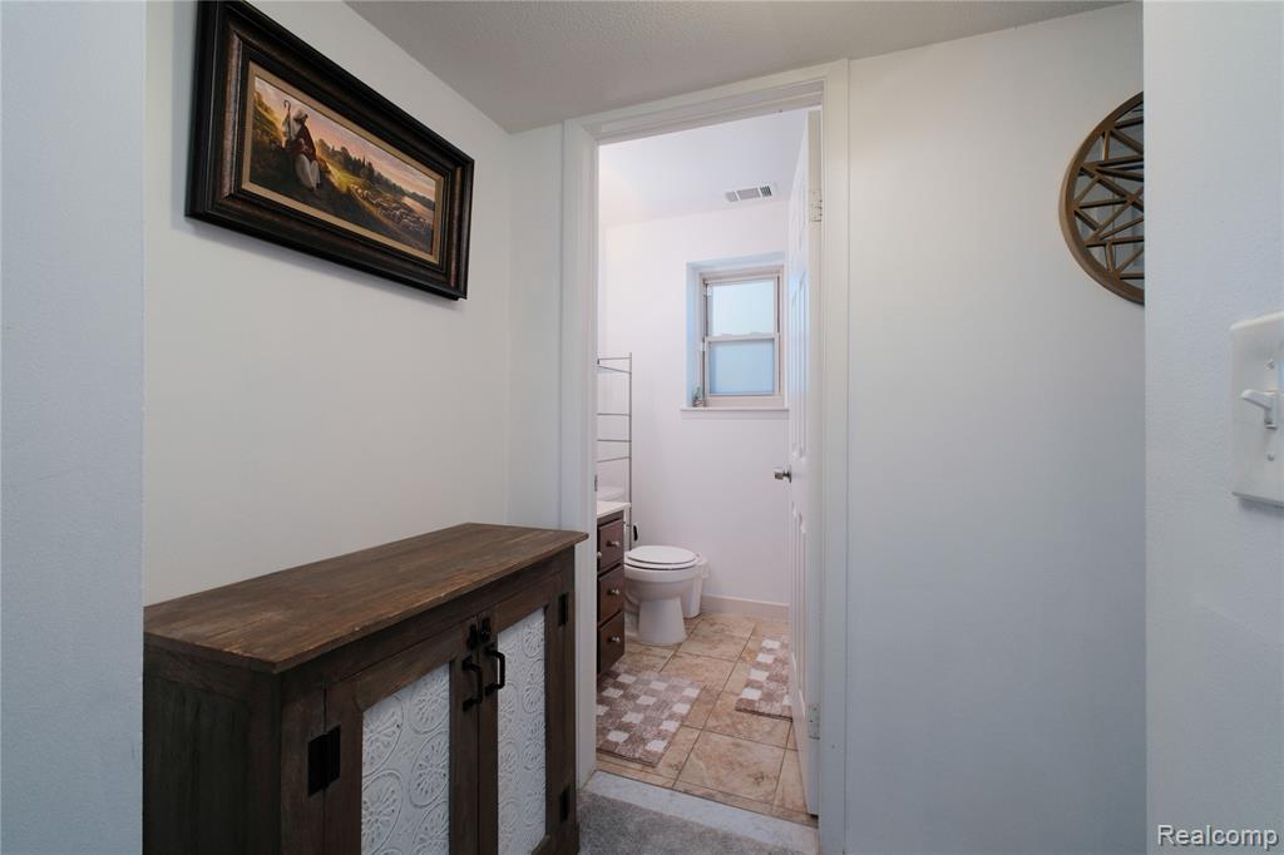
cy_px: 428
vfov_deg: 77.3
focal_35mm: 15
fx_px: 535
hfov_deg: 100.4
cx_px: 642
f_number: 7.1
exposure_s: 1/125
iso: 500
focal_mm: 10
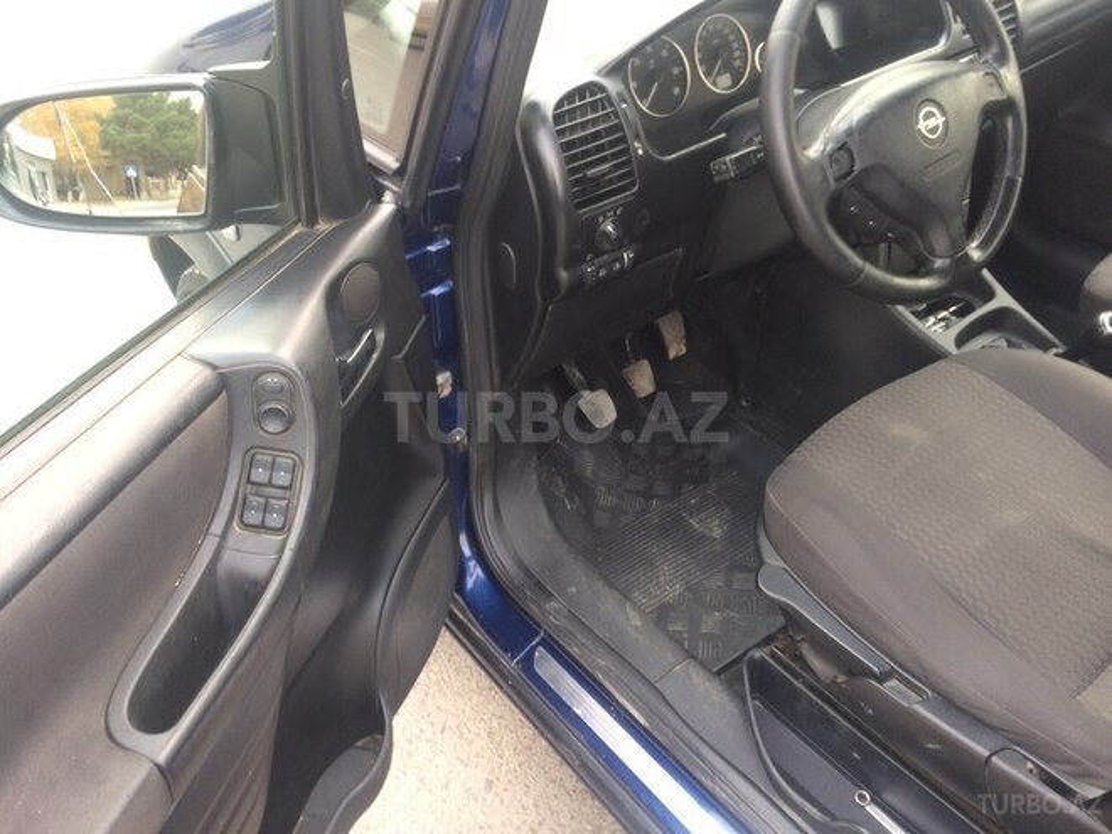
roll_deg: +2.9
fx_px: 932
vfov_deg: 48.2
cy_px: 417
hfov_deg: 61.7
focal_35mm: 29
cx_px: 556
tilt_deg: -40.1
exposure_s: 1/50
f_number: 2.2
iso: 40
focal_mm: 4.15
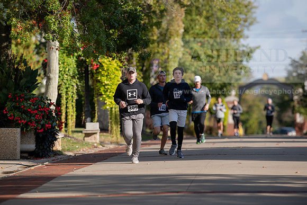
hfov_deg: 6.9
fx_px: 2559
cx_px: 154
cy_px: 102
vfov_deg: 4.6
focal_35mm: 300
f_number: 4.5
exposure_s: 1/640
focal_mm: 300
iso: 200
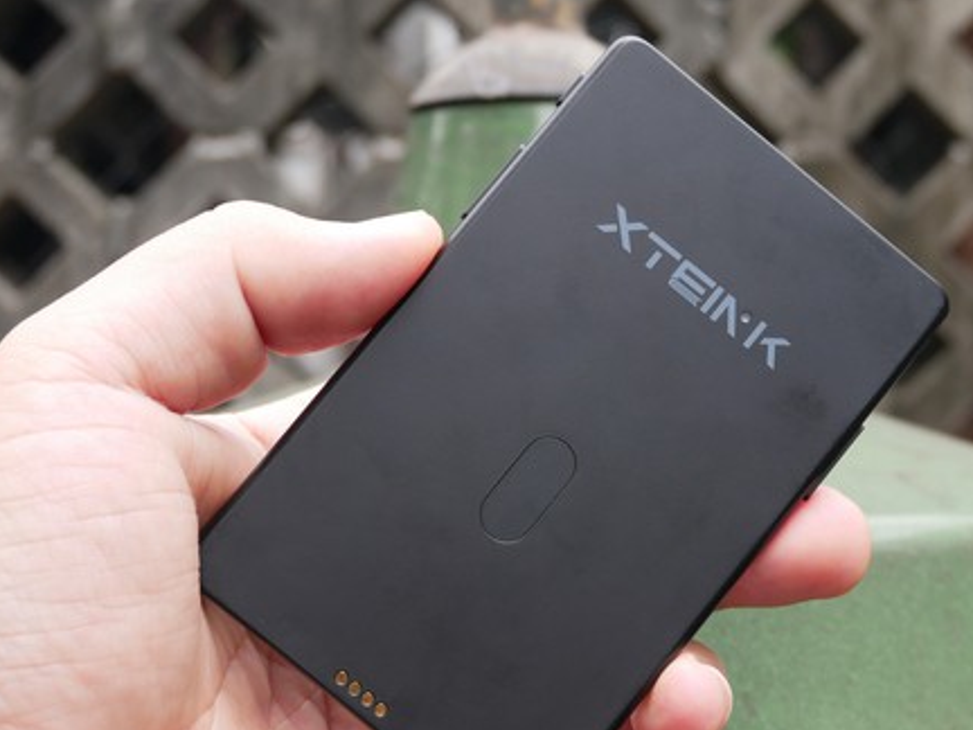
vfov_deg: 19.9
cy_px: 451
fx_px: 2080
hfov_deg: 26.3
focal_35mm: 74
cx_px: 592
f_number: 5
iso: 200
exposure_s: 1/200
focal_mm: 25
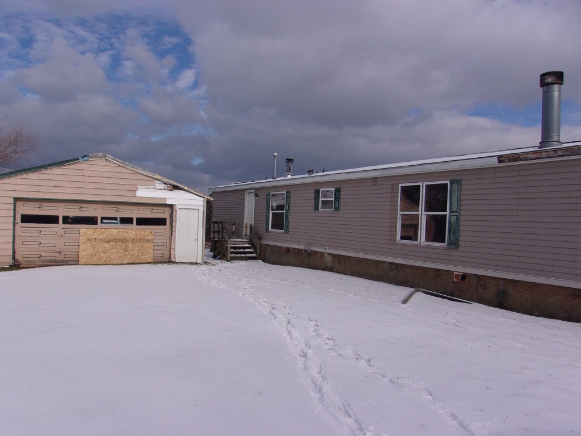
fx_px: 453
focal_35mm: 27
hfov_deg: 65.3
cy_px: 218
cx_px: 290
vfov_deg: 51.4
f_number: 10.4
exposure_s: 1/240
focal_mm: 4.9
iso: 80
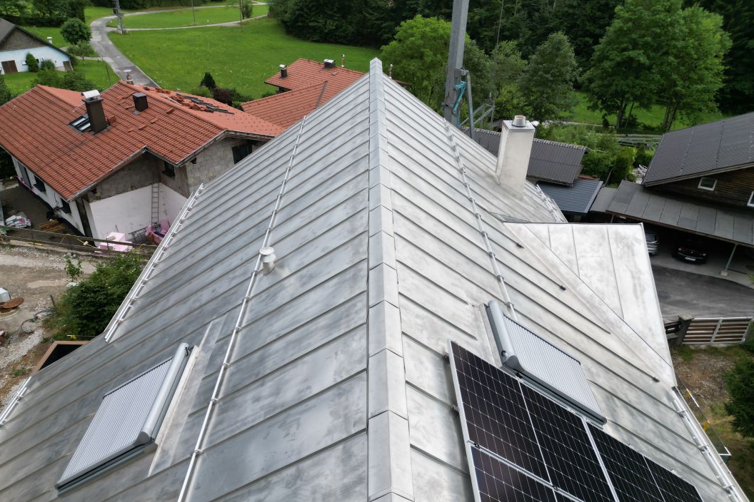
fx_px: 545
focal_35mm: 26
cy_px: 253
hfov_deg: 69.4
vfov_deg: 49.6
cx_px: 363
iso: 120
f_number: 1.7
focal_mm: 6.72
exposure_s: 1/640
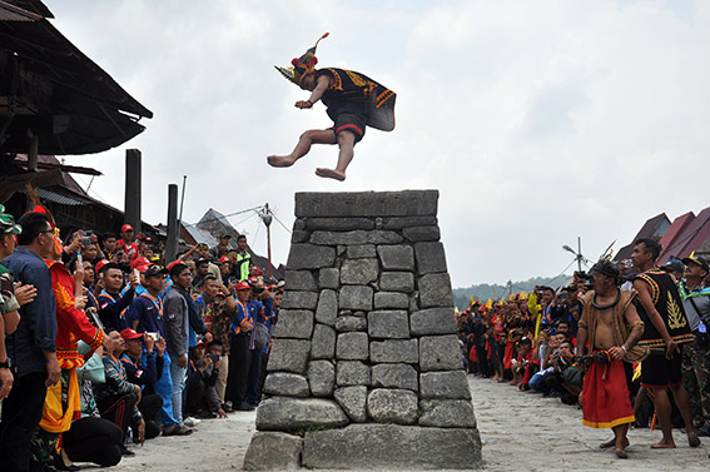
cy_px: 236
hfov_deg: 33.4
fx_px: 1182
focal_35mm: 60
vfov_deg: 22.6
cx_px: 355
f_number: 7.1
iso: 200
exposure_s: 1/800
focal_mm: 40
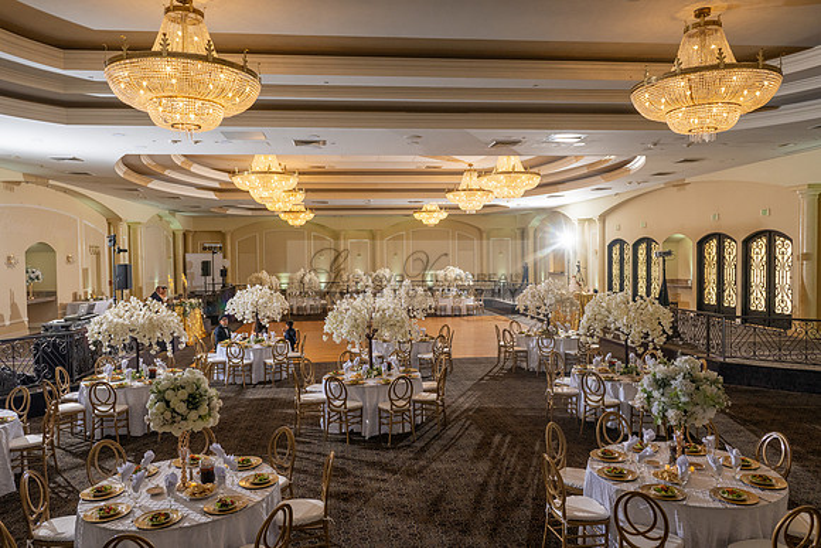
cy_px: 275
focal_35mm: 25
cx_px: 397
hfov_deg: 70.7
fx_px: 579
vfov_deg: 50.7
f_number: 4
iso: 800
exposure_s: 1/200
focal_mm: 24
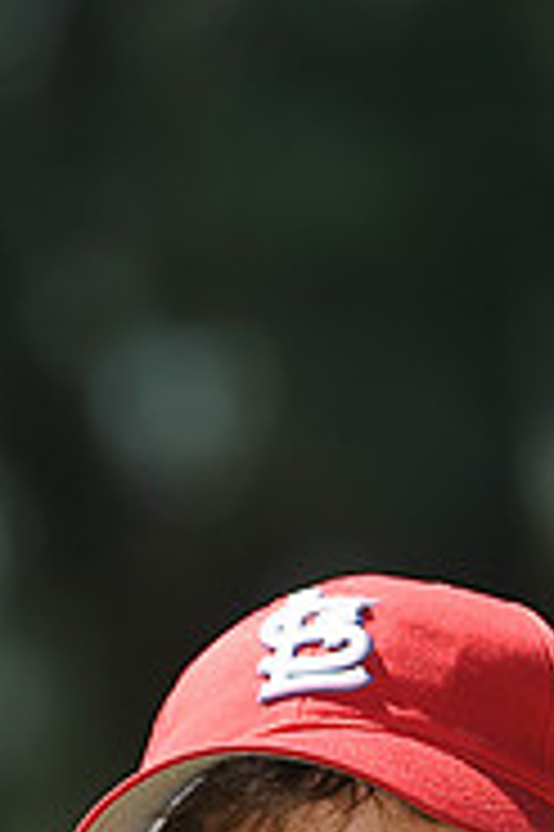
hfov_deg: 2.7
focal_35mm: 517
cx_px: 369
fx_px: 11956
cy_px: 1210
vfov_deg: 4.0
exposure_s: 1/800
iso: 200
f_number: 4.5
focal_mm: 165
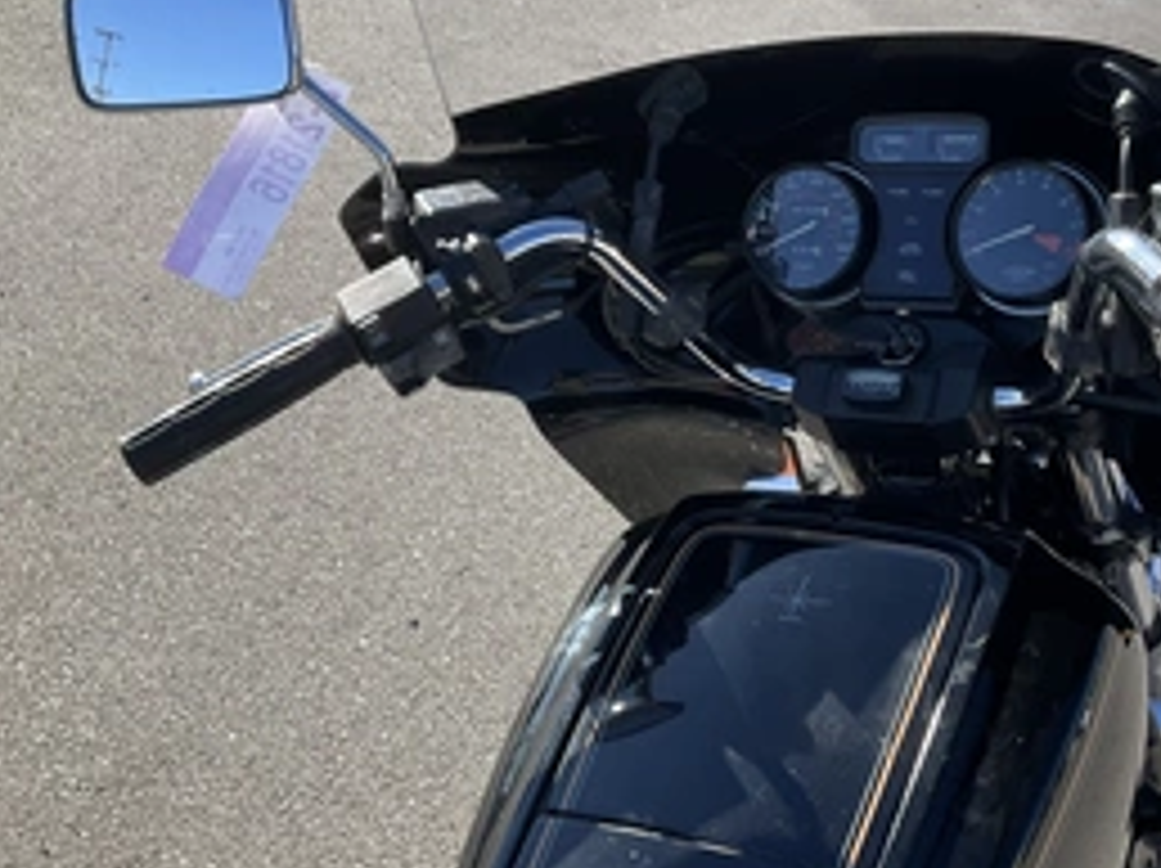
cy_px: 360
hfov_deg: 41.5
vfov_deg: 32.1
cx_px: 778
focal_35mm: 45
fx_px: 1508
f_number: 1.8
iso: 25
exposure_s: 1/719
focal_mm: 3
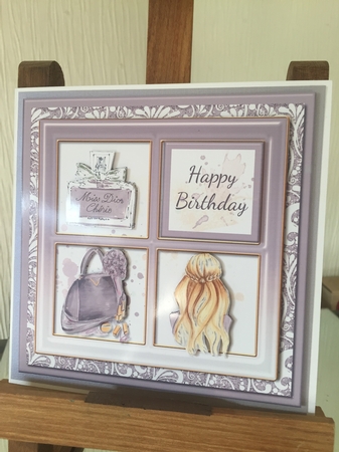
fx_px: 379
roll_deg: -0.4
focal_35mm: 29
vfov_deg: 61.7
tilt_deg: -16.6
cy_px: 226
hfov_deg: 48.2
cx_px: 170
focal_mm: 4.15
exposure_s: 1/33
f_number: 2.2
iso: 32
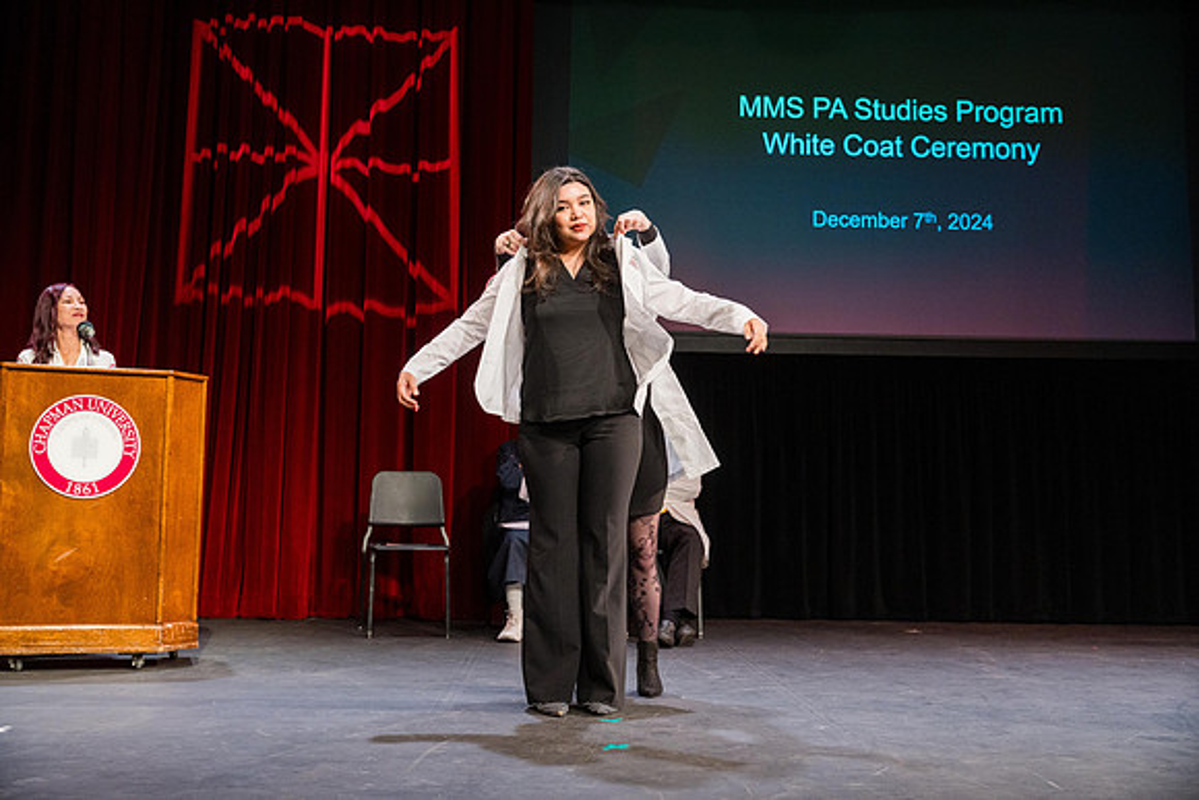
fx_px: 1332
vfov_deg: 33.4
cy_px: 400
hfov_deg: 48.4
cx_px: 600
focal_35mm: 40
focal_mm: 40
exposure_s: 1/320
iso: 1250
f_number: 3.5
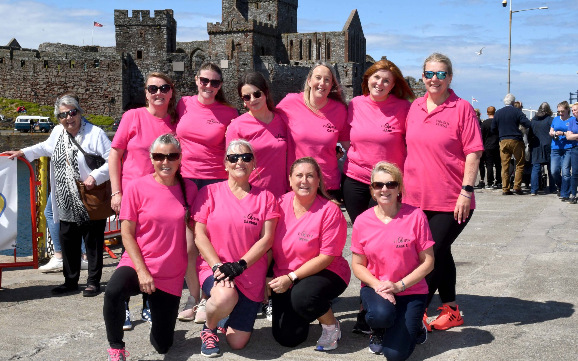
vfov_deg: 26.3
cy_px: 186
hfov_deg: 41.1
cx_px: 289
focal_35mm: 49
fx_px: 772
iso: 640
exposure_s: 1/250
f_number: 22
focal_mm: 32
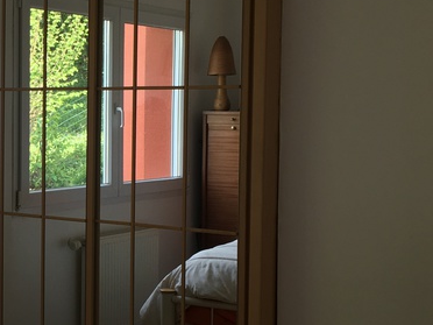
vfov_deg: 18.9
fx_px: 976
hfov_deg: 23.6
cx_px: -28
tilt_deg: -1.7
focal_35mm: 78
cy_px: 158
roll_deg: -0.1
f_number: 2.2
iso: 32
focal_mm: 4.15
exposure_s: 1/100
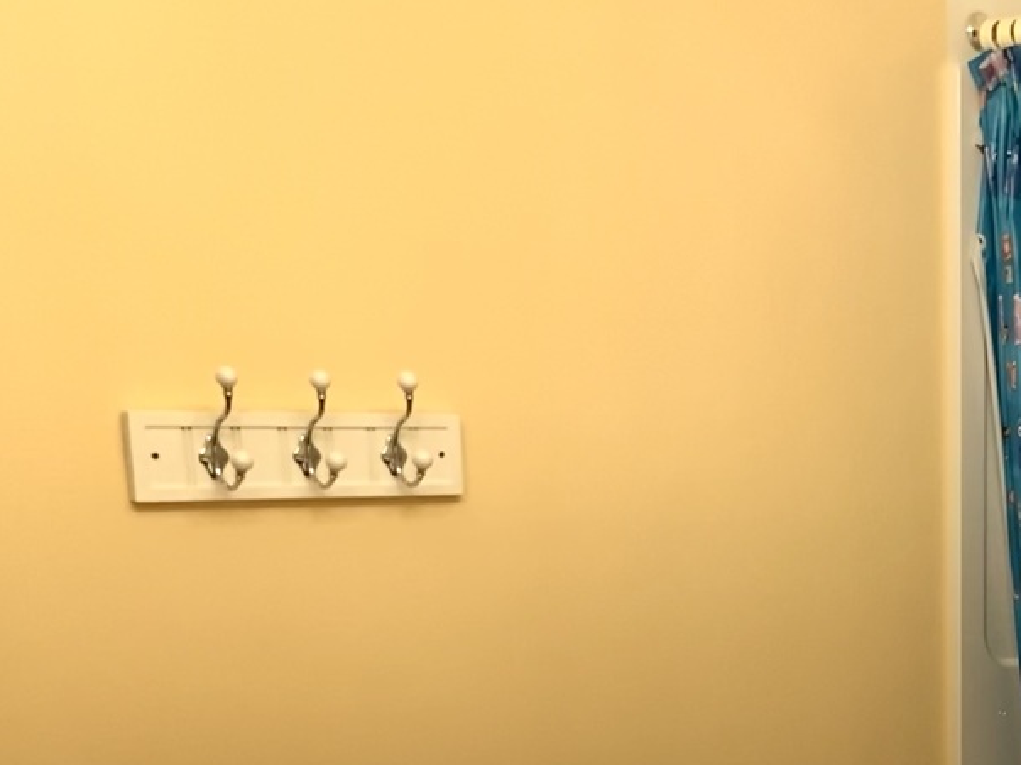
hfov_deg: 28.4
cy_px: 883
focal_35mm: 62
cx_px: 1119
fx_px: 1829
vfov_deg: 22.1
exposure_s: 1/60
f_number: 1.8
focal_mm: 4.25
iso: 64
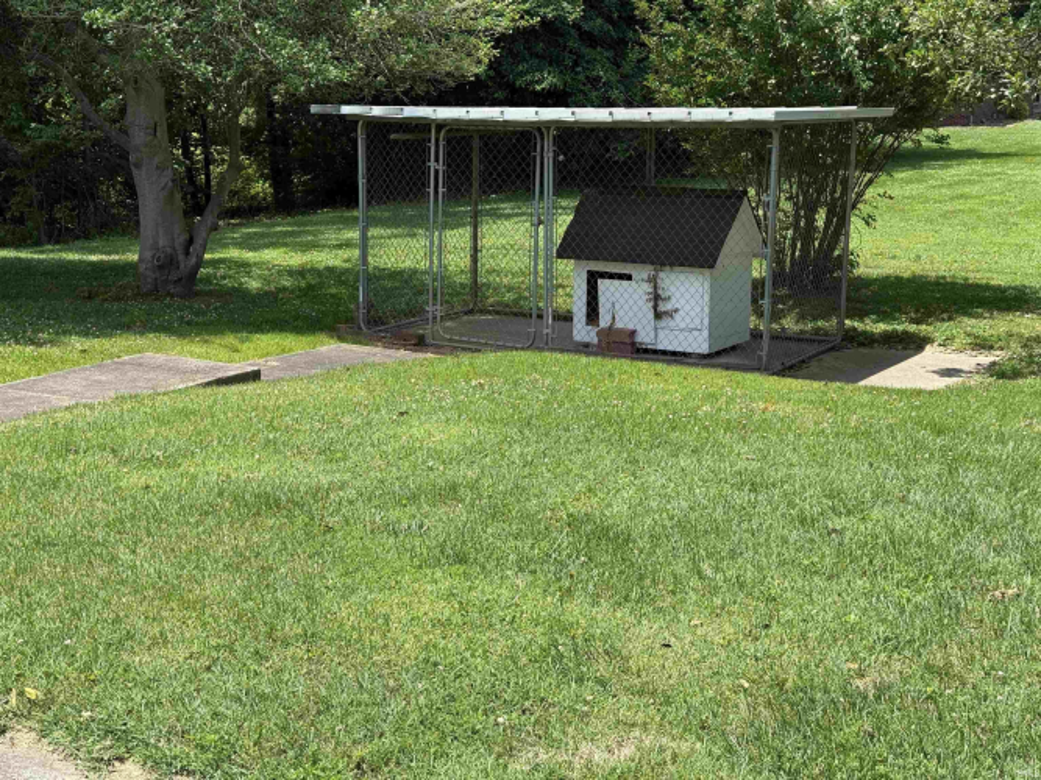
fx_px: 1443
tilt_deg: -12.9
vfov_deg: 30.3
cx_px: 520
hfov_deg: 39.7
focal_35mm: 48
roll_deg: -0.6
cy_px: 390
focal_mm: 6.76
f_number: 1.78
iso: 64
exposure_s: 1/1883
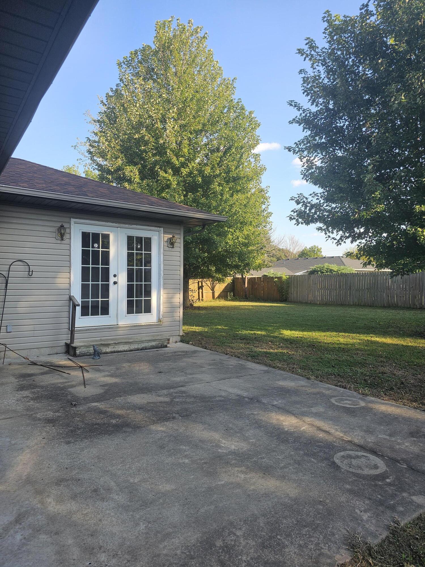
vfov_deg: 73.9
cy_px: 284
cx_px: 212
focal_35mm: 23
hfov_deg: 58.9
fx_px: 377
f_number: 1.7
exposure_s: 1/184
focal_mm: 6.3
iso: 10
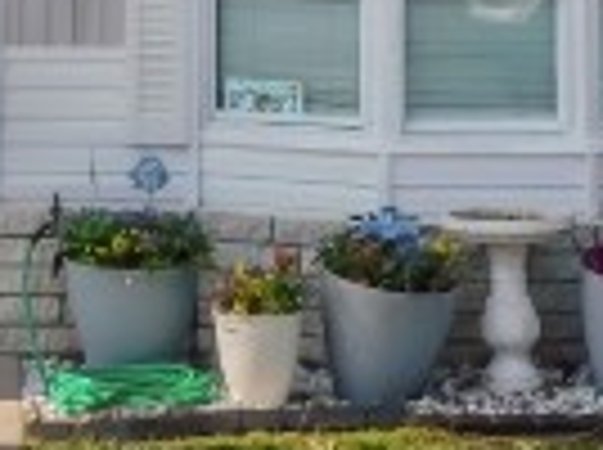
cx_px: 90
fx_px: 2330
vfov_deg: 10.5
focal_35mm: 134
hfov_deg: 14.6
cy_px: -284
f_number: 3.2
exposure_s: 1/1500
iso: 125
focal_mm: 4.9
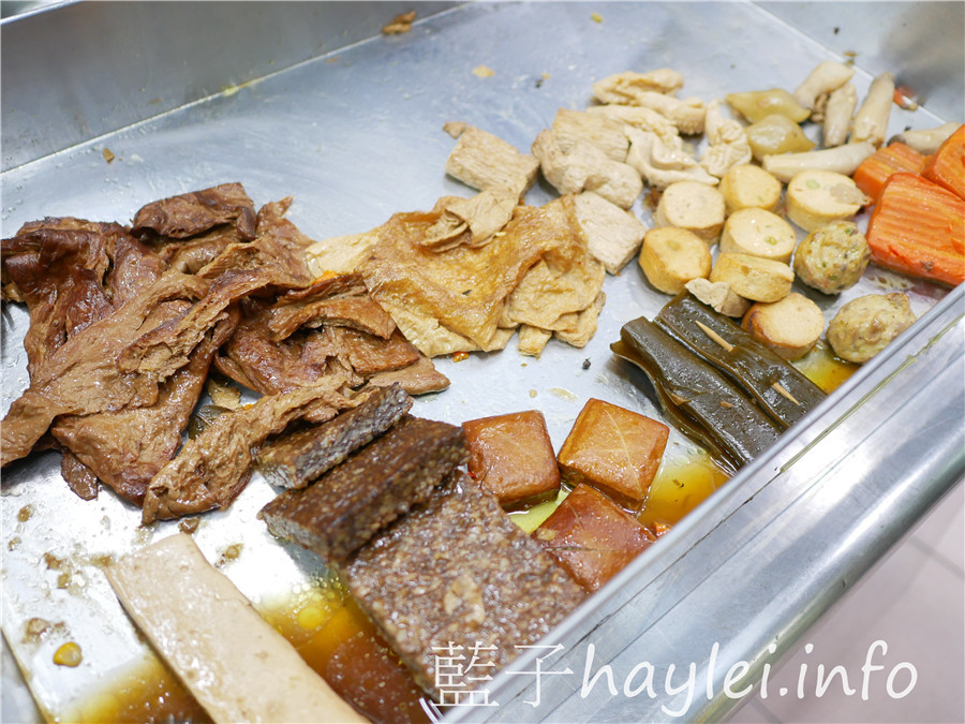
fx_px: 836
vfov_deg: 46.8
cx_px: 482
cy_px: 362
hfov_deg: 60.0
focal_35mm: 30
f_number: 1.7
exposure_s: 1/60
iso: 800
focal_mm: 15
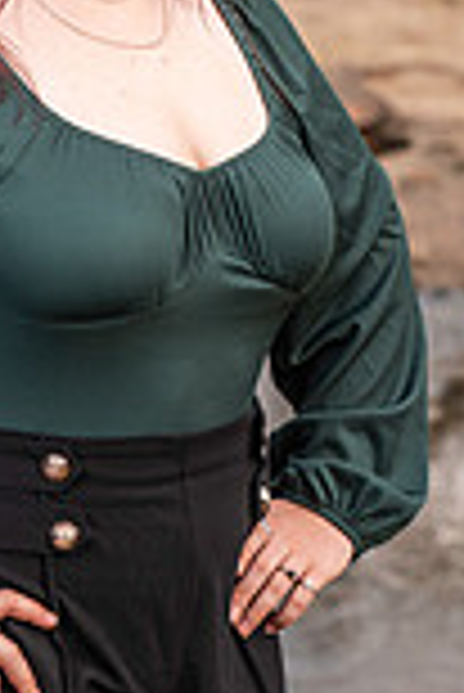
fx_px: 3433
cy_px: 292
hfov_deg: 7.7
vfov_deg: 11.5
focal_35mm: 178
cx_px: 81
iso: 100
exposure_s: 1/200
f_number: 4
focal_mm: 61
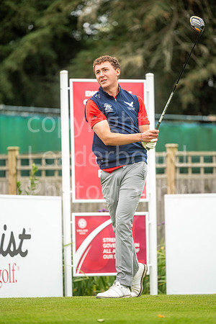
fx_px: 2700
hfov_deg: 4.6
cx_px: 108
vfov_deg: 6.9
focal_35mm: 300
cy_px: 162
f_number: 4
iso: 640
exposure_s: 1/800
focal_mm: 300
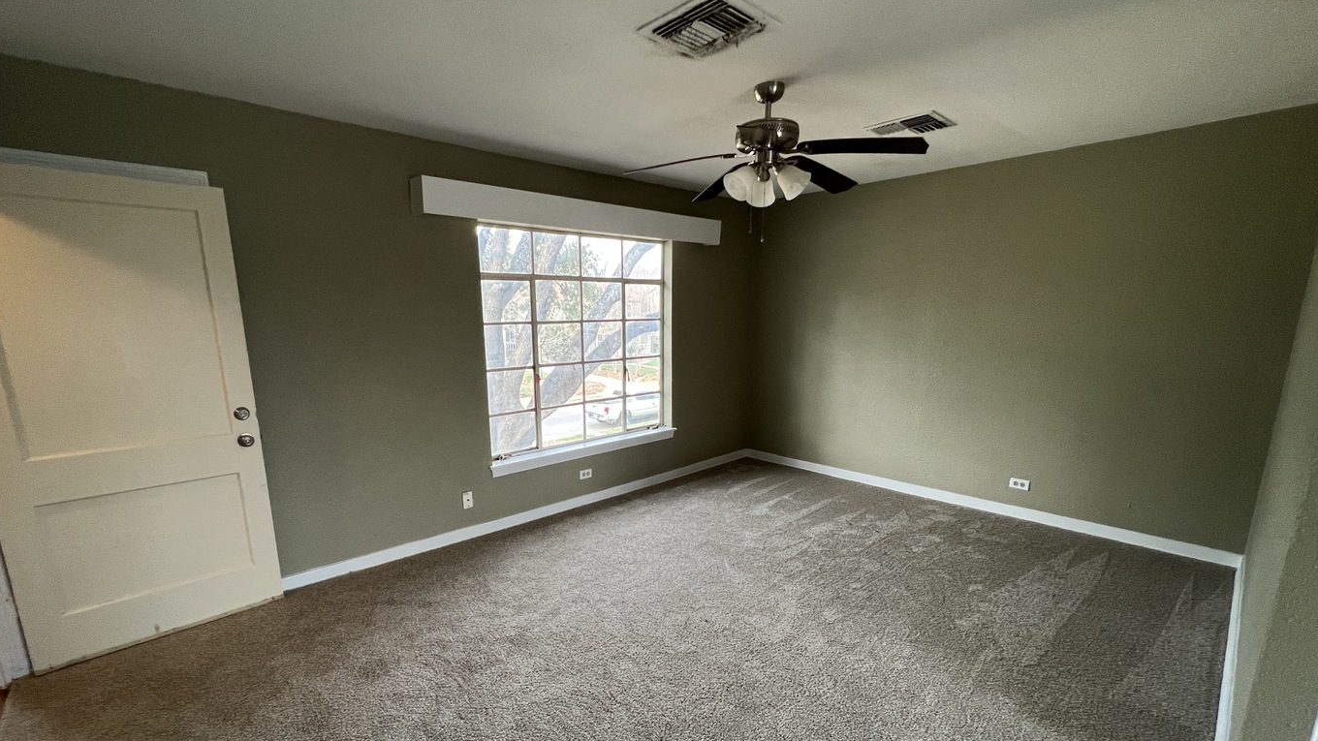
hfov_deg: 102.9
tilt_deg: -12.6
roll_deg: +0.0
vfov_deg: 70.0
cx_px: 629
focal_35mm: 15
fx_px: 524
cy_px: 436
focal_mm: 1.57
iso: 200
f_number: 1.8
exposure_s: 1/120
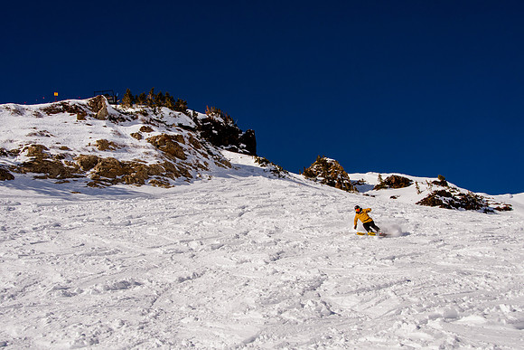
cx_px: 262
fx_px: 699
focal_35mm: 48
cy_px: 175
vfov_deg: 28.1
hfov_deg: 41.1
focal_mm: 32
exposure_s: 1/640
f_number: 16
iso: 400
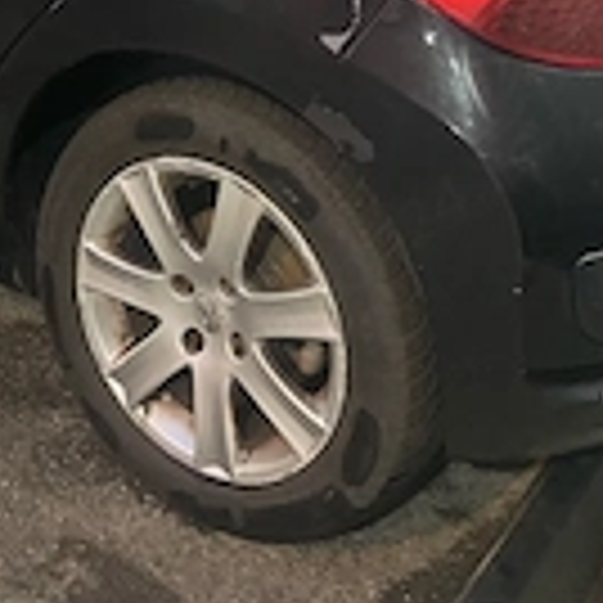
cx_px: 140
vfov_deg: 24.4
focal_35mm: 66
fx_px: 1301
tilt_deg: -14.5
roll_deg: -0.8
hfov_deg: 25.7
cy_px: -58
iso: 500
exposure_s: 1/25
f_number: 1.6
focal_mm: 5.1
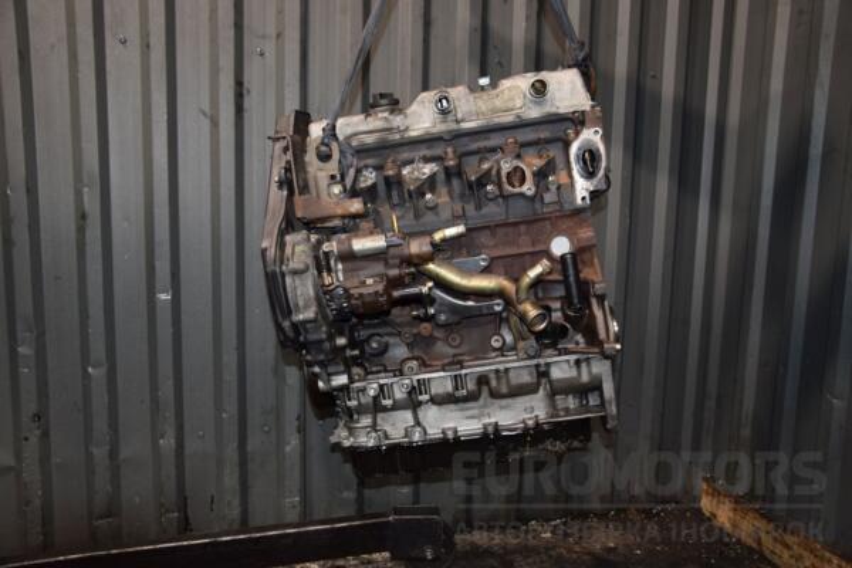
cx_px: 426
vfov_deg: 40.0
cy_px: 284
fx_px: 781
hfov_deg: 57.2
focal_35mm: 33
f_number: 5
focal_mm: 22
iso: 800
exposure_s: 1/60
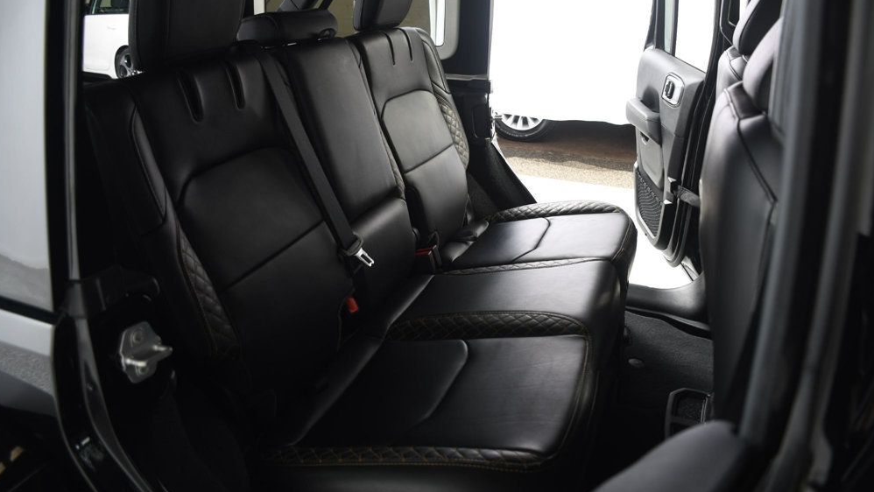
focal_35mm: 29
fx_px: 672
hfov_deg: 66.0
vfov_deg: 40.0
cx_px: 442
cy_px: 197
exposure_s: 1/160
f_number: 3.5
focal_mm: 18
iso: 100
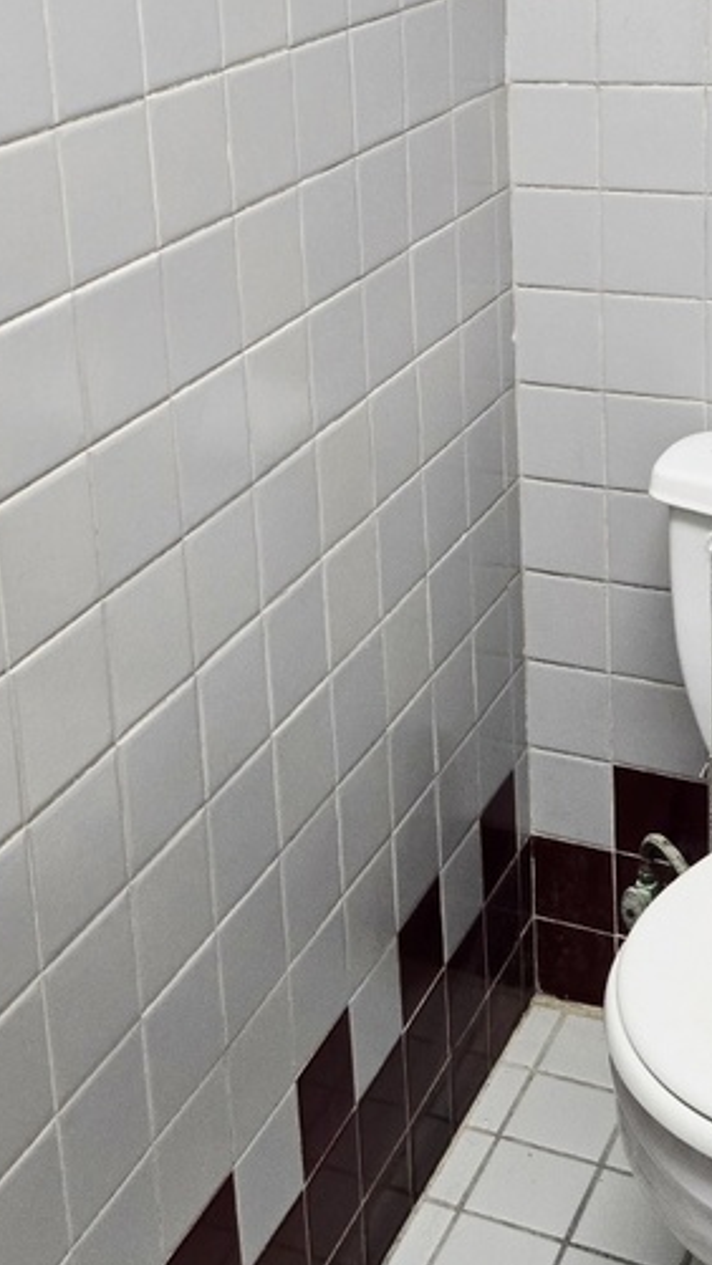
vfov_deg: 37.4
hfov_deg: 22.2
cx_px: 338
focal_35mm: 54
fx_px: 1812
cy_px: 285
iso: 500
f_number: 1.8
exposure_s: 1/120
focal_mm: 5.4
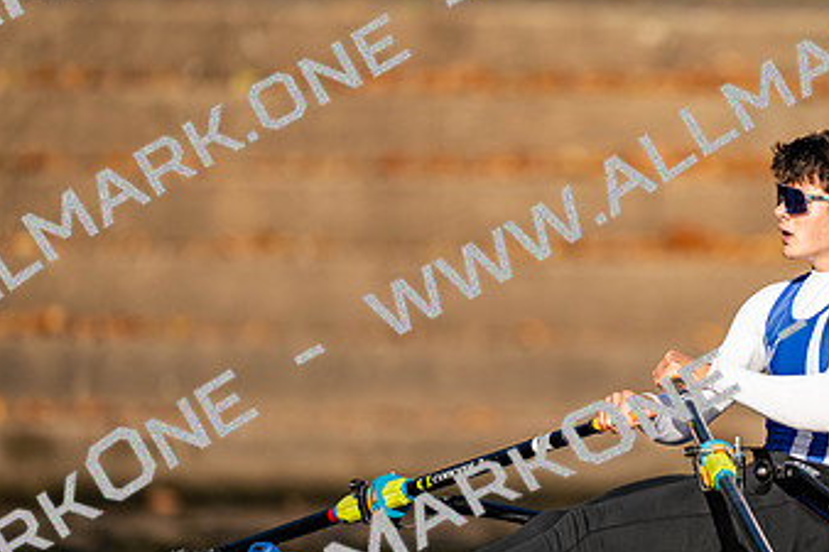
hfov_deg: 2.0
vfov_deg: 1.3
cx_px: 667
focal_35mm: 1031
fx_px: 23729
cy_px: 342
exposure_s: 1/2500
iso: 140
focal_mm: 600
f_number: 4
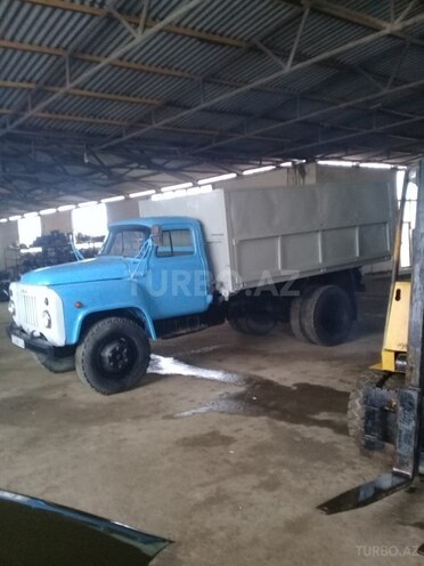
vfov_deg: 58.4
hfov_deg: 45.4
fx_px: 506
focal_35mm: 31
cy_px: 283
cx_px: 212
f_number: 2.2
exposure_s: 1/17
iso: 200
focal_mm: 3.3
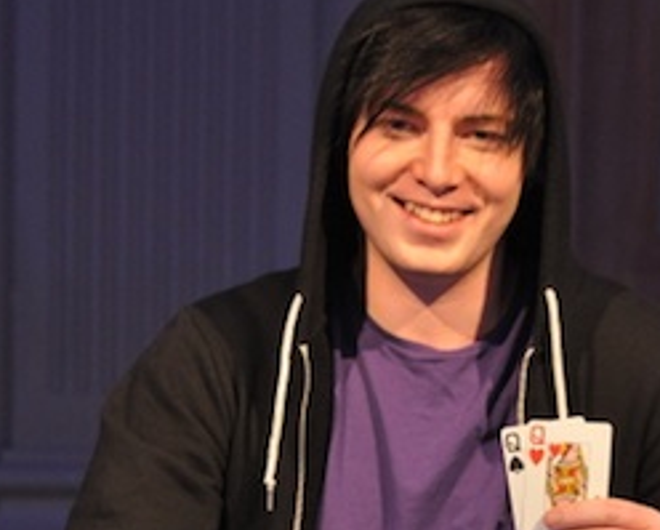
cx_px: 365
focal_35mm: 179
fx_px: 3501
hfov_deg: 10.8
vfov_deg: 8.6
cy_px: 503
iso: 2000
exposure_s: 1/50
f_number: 4.5
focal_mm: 70
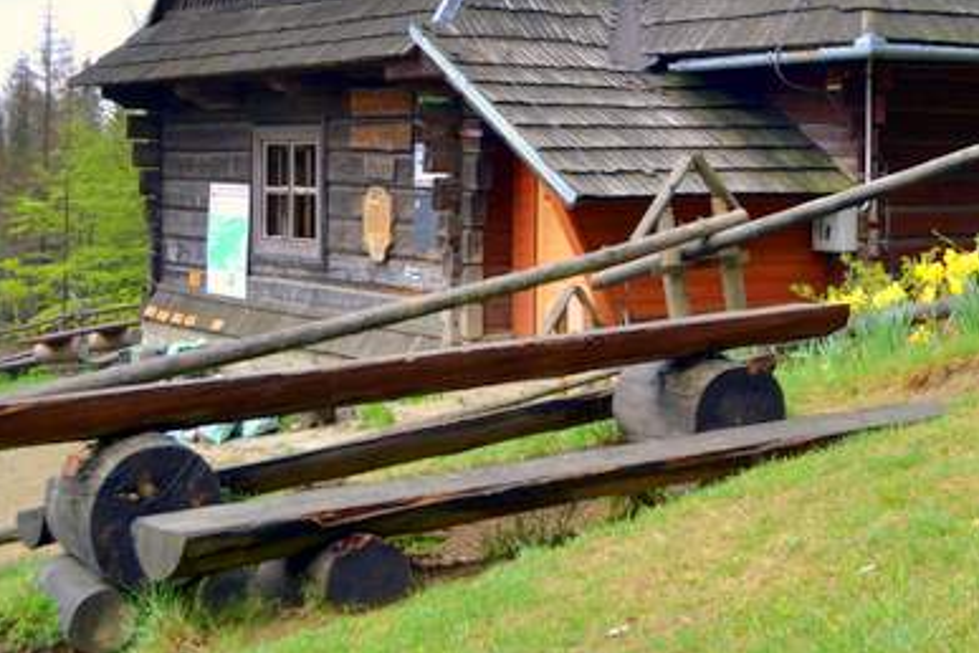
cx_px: 787
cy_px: -3
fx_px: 1686
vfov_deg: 21.2
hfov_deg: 31.5
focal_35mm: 62
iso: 140
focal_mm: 20
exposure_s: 1/125
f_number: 5.6
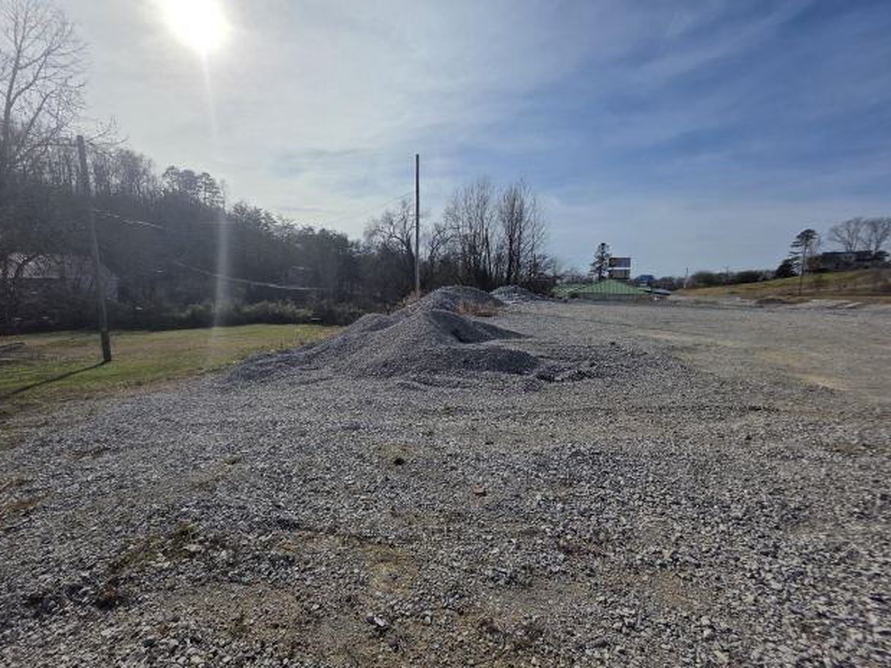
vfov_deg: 85.7
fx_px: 360
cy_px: 337
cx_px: 415
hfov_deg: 101.9
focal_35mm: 14
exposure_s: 1/7590
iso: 40
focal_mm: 2.2
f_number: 1.9
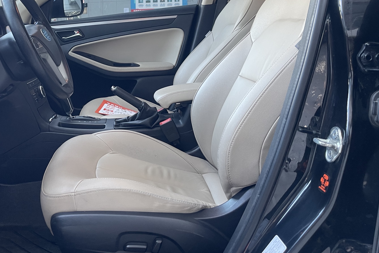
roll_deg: +2.4
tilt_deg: -5.7
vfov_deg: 33.4
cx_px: 100
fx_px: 411
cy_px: 56
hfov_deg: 47.9
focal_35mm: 39
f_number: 1.6
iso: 125
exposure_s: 1/76
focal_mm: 5.1
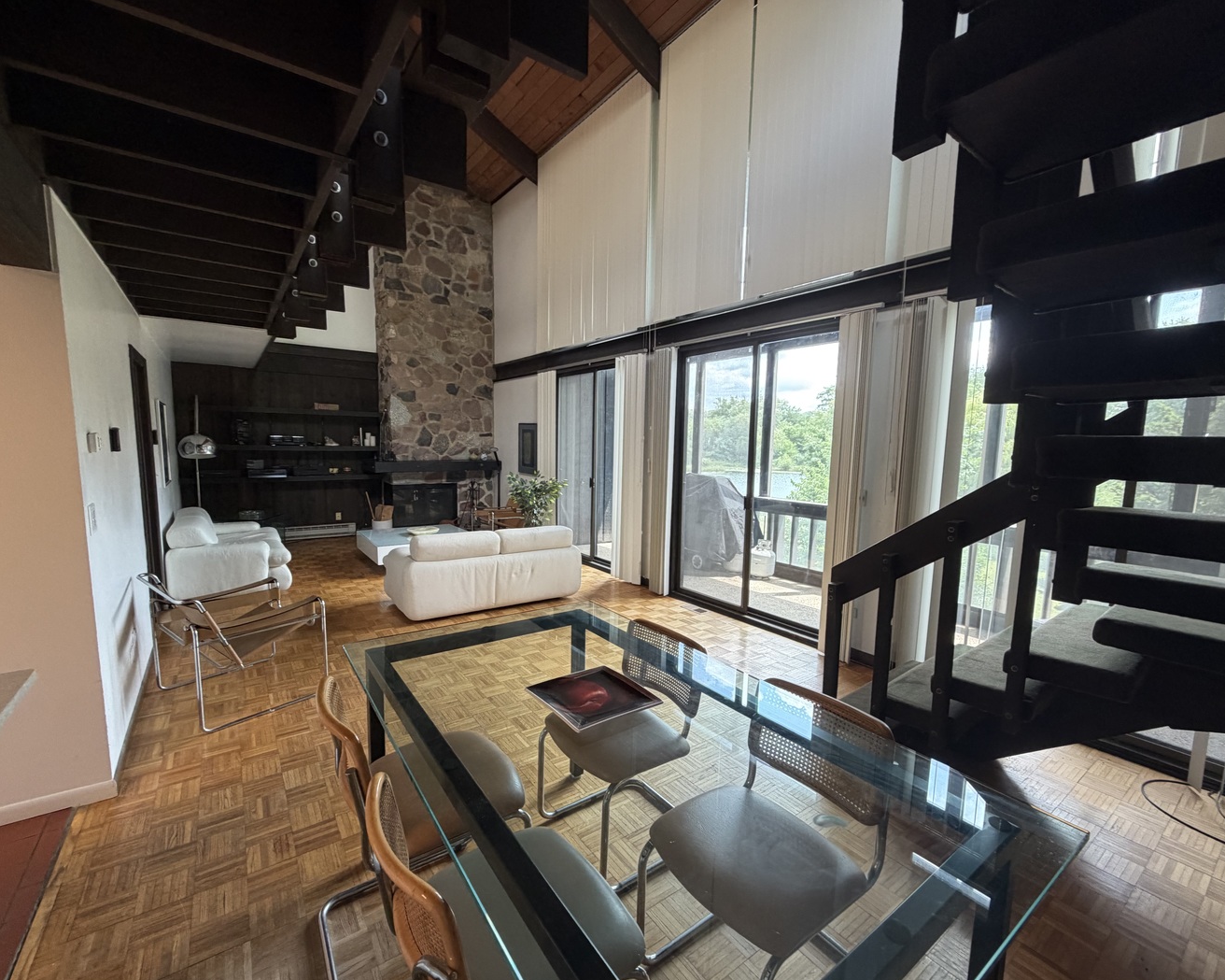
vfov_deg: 84.0
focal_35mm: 15
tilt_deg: -6.8
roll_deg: -1.2
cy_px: 504
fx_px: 544
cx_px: 612
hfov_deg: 96.8
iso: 250
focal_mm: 2.22
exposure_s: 1/121
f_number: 2.2
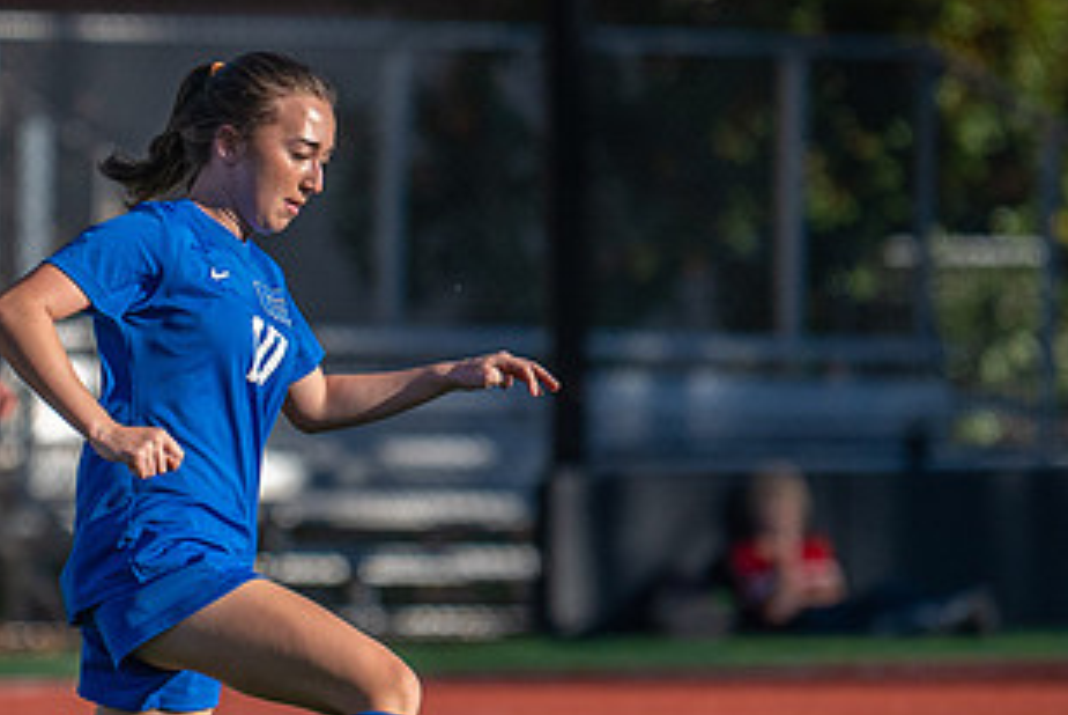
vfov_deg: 1.7
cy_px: 395
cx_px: -63
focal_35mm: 795
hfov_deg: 2.6
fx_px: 23607
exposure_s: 1/3200
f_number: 2.8
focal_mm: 200
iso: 280
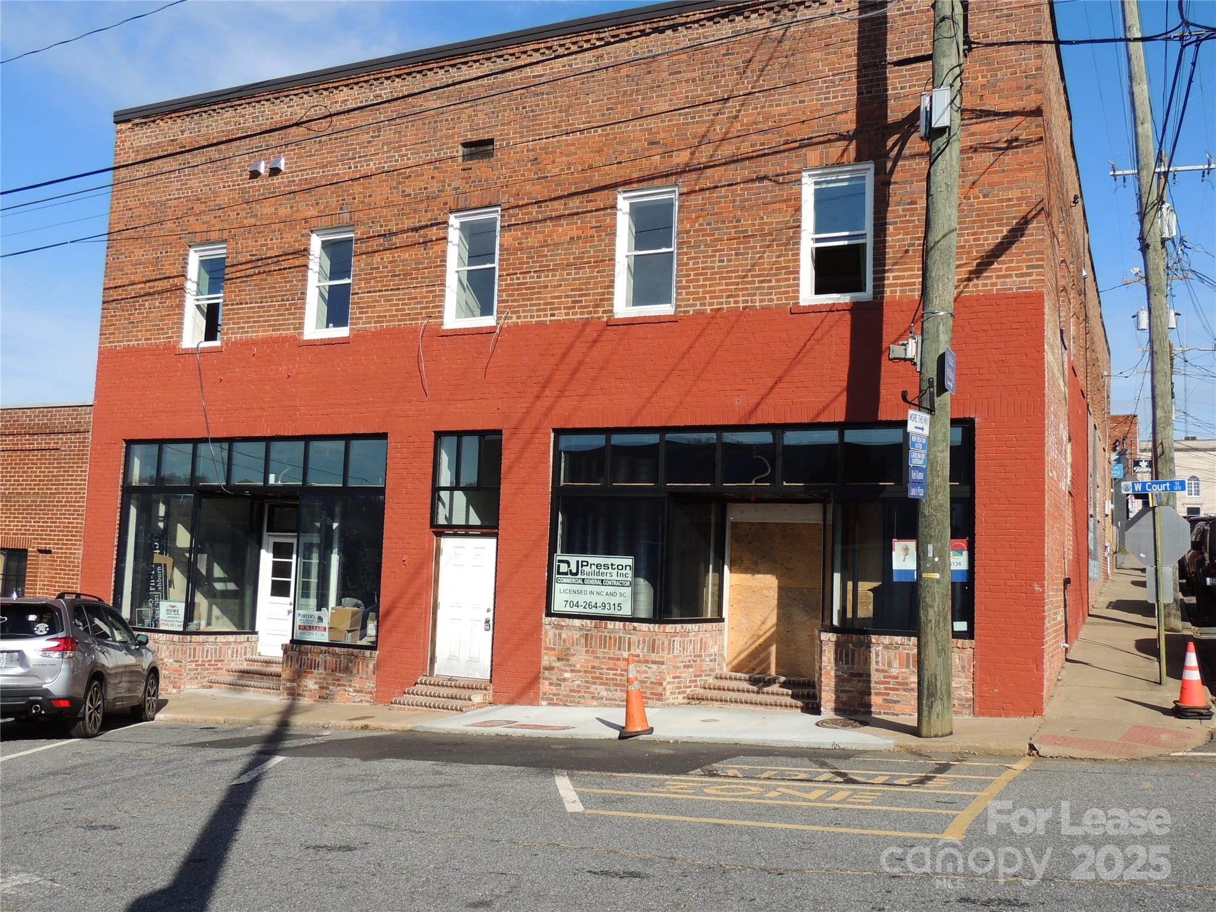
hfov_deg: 55.4
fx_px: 1159
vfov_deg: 42.9
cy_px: 456
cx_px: 608
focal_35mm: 33
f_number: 3.2
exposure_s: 1/1250
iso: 100
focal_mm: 5.8
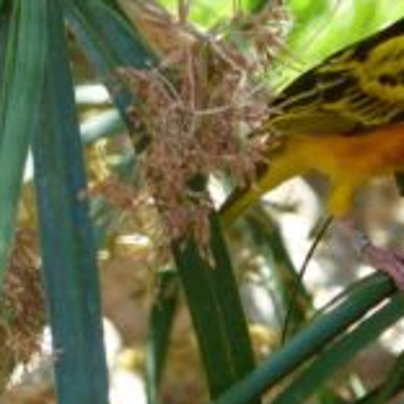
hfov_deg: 1.2
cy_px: 153
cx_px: 489
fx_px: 19502
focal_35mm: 1477
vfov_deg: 1.2
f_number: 3.5
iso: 100
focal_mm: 90.1
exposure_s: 1/125
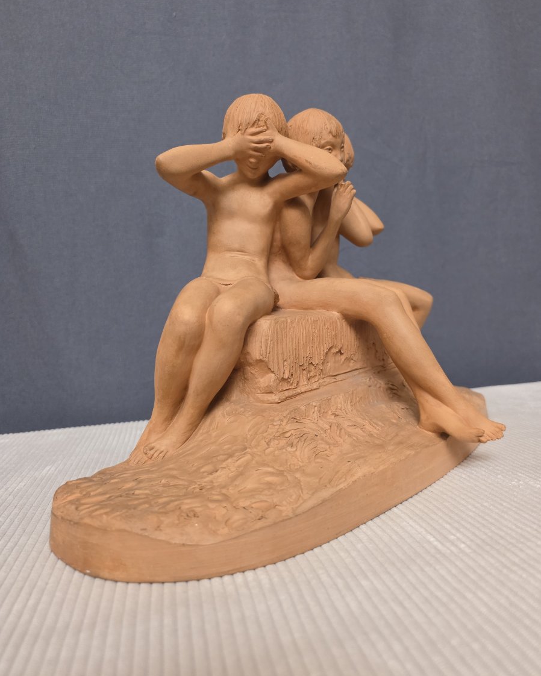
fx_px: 480
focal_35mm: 24
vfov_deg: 70.2
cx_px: 270
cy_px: 316
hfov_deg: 58.8
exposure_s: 1/100
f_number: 1.7
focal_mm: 6.3
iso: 640
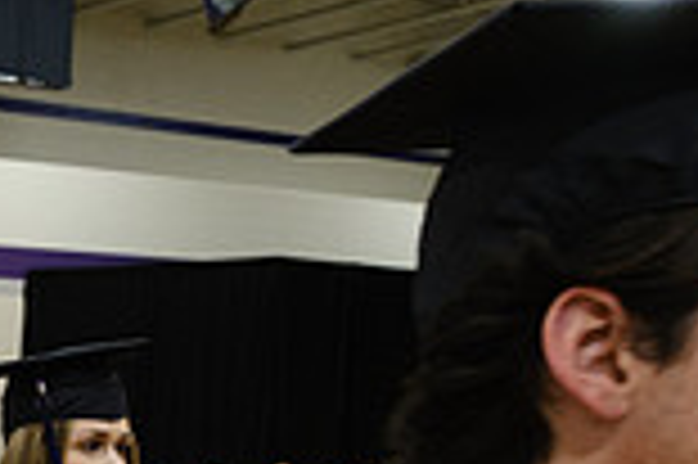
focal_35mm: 90
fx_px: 1743
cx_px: -270
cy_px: 746
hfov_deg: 20.2
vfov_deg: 14.0
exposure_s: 1/100
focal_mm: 16
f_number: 3.2
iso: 1250
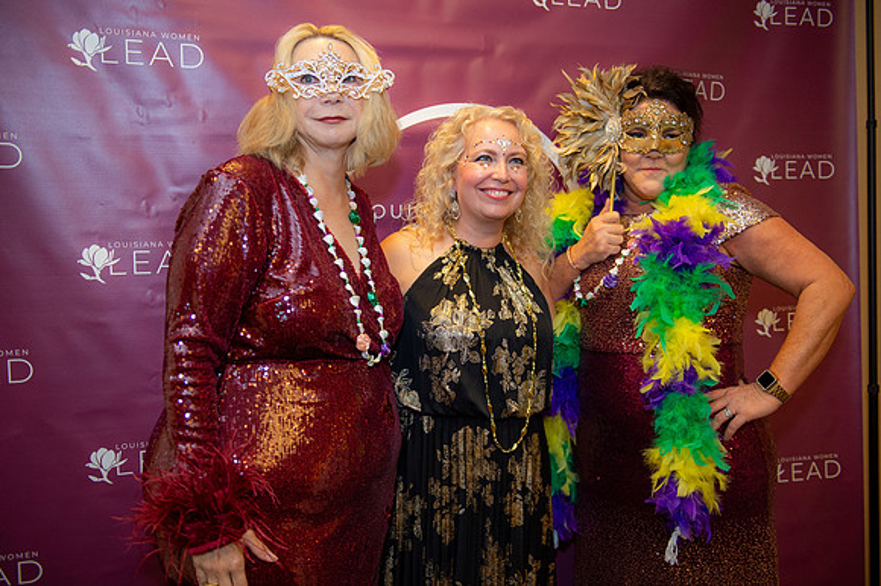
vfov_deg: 37.8
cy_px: 293
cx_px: 440
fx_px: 856
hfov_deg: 54.5
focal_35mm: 35
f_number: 2.8
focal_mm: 35
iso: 1250
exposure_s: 1/125
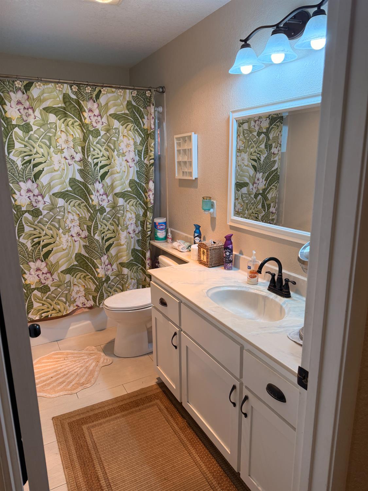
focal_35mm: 24
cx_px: 184
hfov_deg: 56.8
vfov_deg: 71.6
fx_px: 340
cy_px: 246
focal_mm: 6.76
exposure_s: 1/214
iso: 160
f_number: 1.78
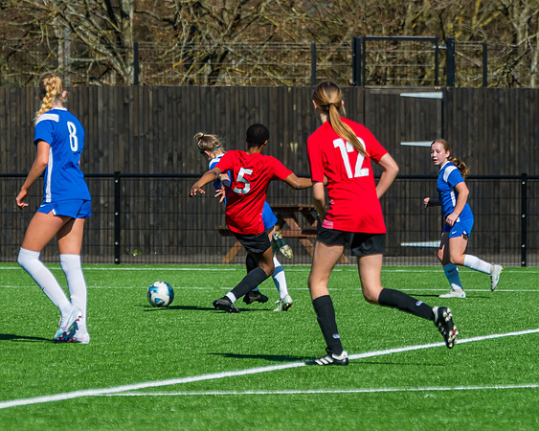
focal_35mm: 351
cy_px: 215
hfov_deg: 5.5
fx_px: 5601
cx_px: 211
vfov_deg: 4.4
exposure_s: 1/4000
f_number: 4
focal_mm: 175
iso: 400
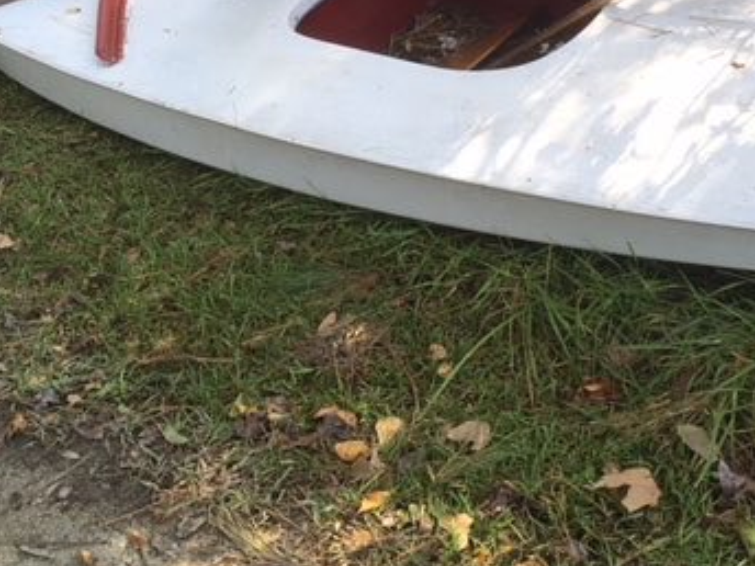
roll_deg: +2.8
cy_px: 61
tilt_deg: -27.6
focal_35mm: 54
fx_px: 1178
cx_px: 514
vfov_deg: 26.2
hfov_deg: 35.1
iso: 25
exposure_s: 1/131
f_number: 2.2
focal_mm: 4.15
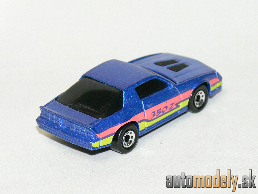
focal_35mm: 188
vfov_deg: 7.9
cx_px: 129
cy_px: 97
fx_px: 1401
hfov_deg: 10.5
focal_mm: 25
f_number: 3.6
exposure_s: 1/30
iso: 100
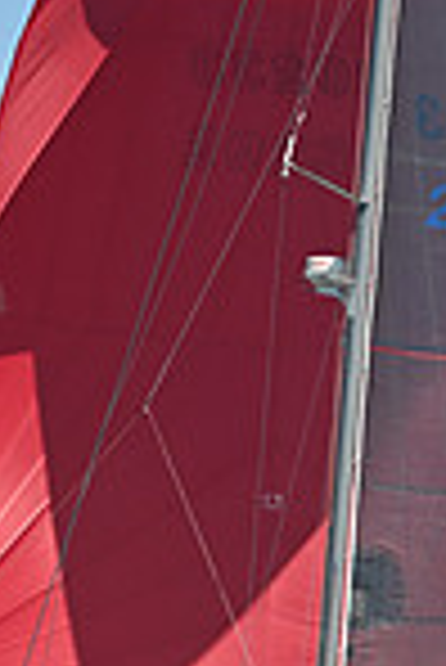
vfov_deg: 7.5
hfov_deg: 5.0
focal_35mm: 275
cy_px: 68
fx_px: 5098
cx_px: 241
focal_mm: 70
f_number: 7.1
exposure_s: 1/1000
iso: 320
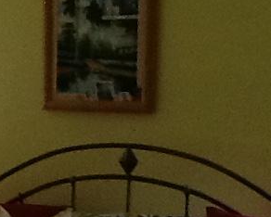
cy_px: 212
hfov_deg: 13.3
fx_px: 1132
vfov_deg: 10.9
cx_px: -64
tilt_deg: -9.3
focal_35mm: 141
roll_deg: -0.6
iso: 200
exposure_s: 1/30
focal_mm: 2.03
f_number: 2.4
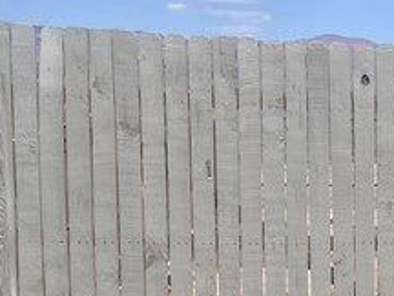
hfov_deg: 12.6
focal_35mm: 123
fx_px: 1400
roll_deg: -0.9
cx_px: 930
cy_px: 261
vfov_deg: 12.0
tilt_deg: -5.3
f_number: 1.5
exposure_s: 1/6993
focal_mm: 5.7
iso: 50
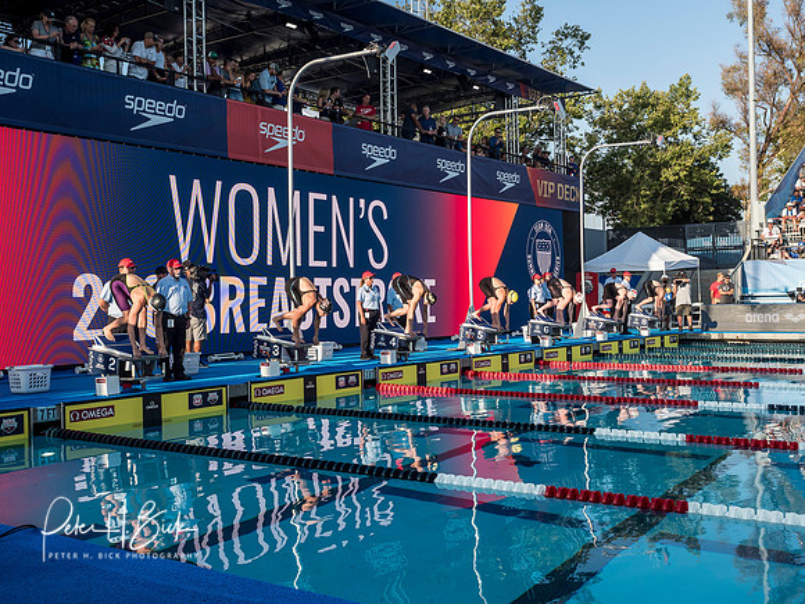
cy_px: 302
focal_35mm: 40
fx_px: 930
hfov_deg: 46.8
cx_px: 402
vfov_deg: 36.0
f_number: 5.6
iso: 400
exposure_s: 1/1000
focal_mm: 20
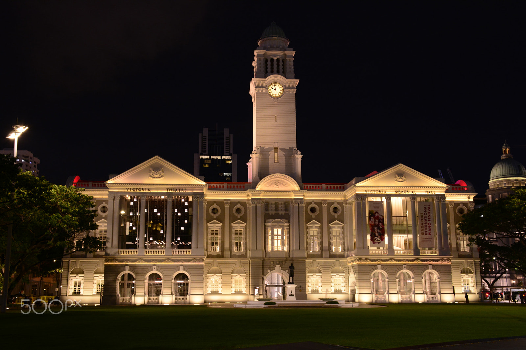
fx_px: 592
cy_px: 175
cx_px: 263
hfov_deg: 47.9
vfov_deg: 33.0
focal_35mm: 40
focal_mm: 27
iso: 640
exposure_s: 1
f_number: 11
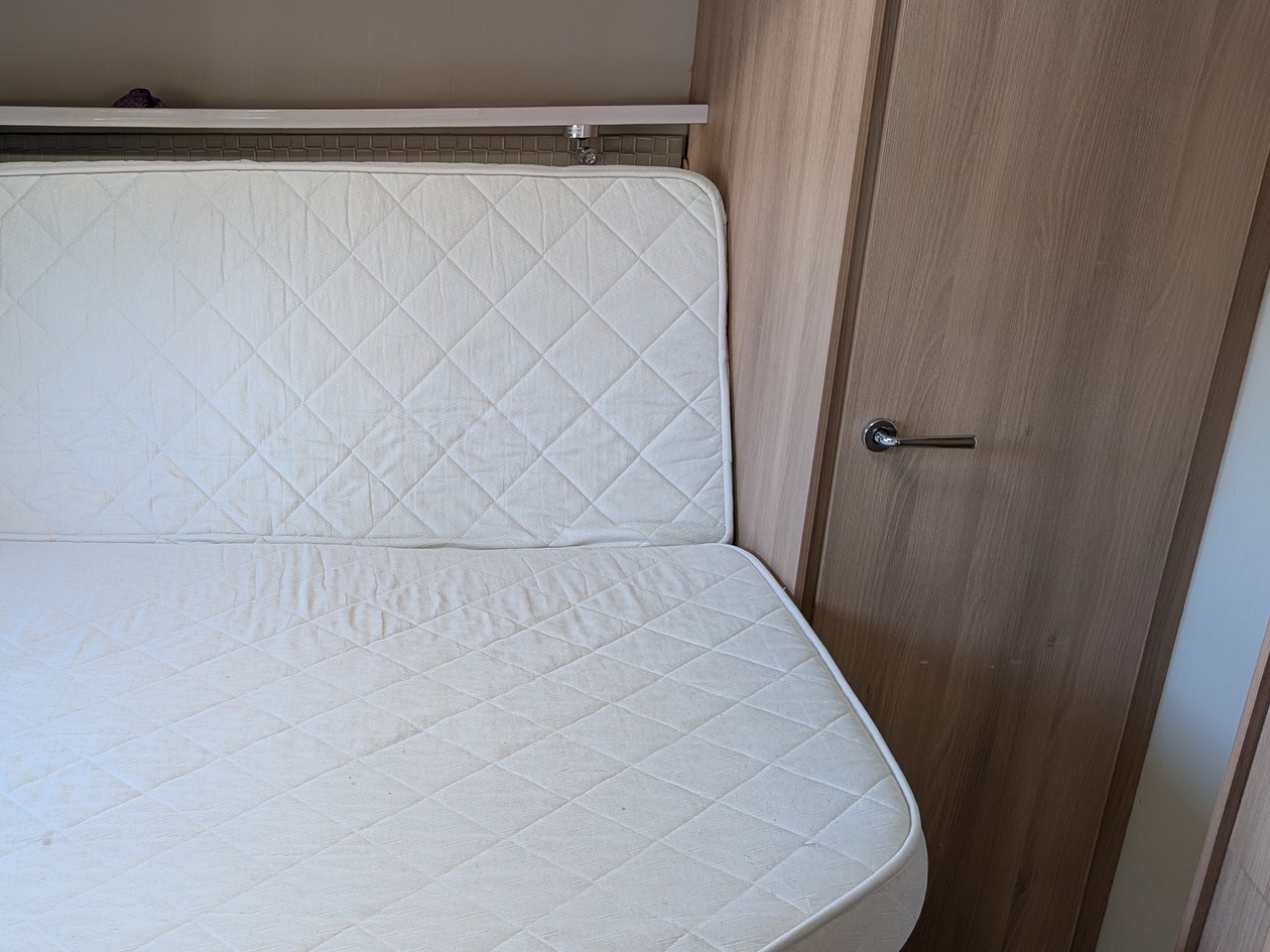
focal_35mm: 39
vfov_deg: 36.6
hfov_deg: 46.3
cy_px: 608
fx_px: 1431
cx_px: 327
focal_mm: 6.9
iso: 24
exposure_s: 1/23.8
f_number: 1.68
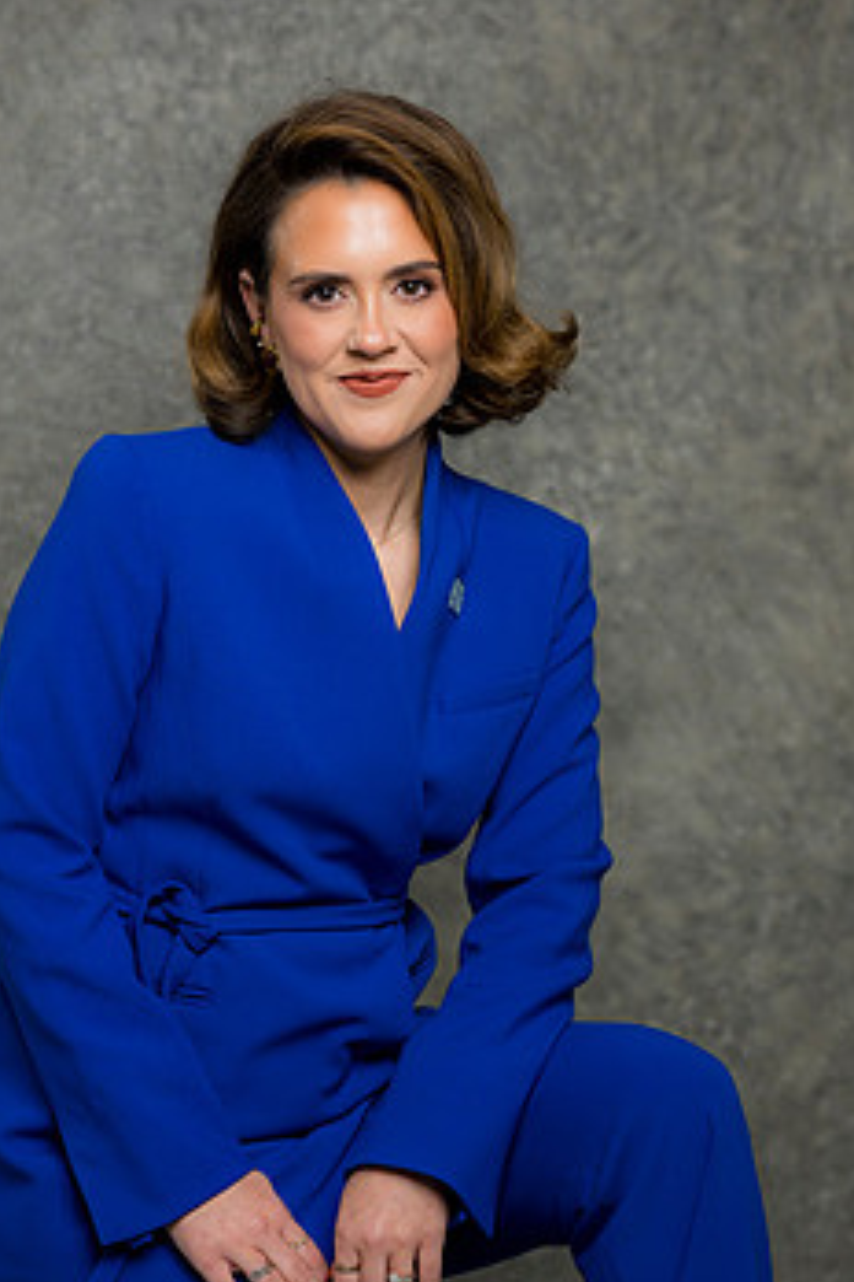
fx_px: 3914
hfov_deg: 12.4
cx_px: 361
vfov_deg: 18.6
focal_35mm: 110
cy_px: 755
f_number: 5
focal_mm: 85
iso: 125
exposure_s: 1/200
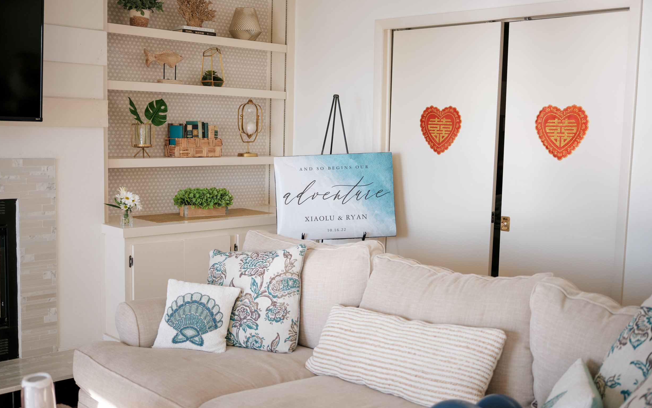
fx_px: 764
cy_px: 218
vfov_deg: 29.9
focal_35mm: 43
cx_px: 327
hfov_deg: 46.2
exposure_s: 1/320
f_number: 3.5
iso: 800
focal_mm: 50
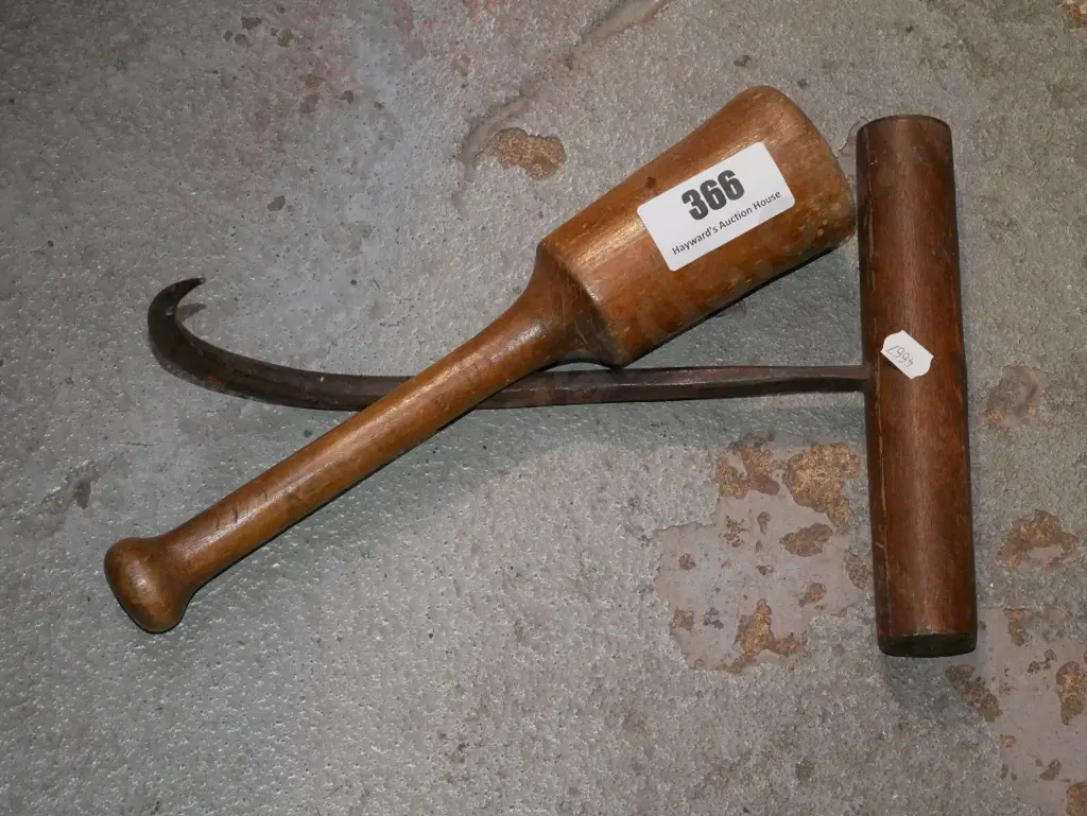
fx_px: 2890
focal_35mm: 92
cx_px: 544
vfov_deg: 16.1
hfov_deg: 21.3
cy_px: 408
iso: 3200
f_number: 5.6
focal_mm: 46
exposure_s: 1/125
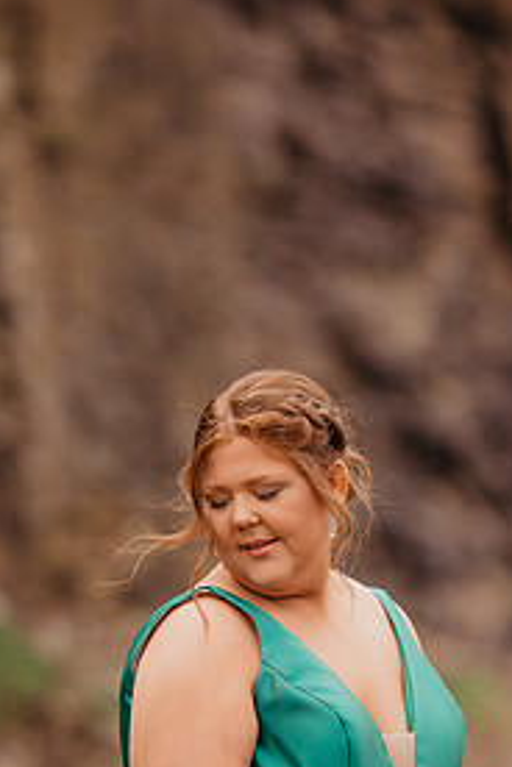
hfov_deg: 8.0
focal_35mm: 171
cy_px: 559
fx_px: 3648
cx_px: 210
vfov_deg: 12.0
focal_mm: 105
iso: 200
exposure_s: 1/3200
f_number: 1.8
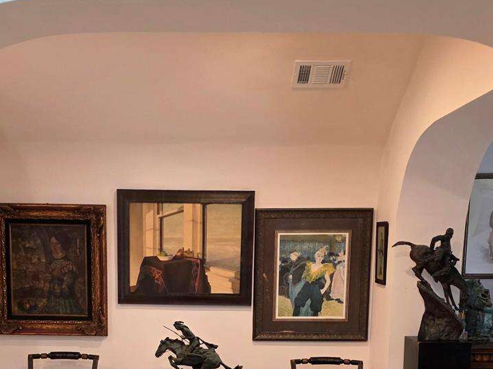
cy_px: 353
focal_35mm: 51
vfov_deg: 27.2
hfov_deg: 37.3
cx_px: 187
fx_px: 726
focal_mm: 6.3
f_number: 1.7
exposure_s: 1/120
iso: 400
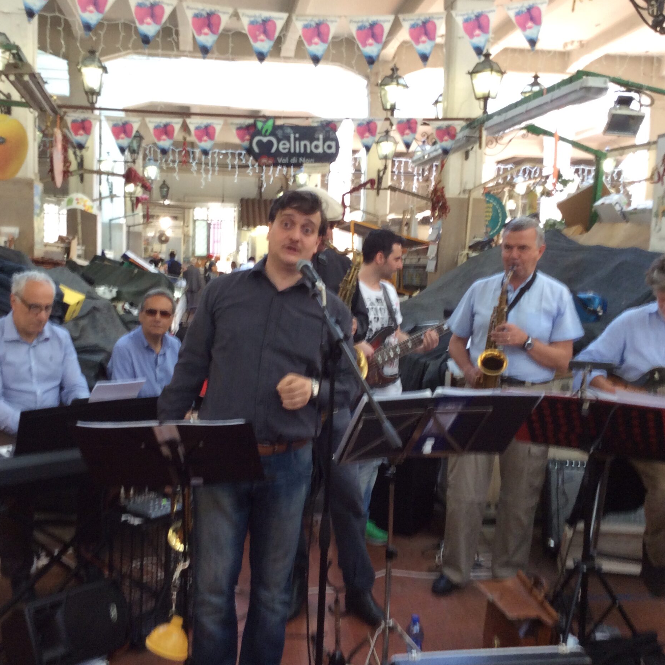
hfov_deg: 41.8
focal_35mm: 40
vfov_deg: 41.9
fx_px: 869
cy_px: 334
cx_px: 294
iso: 64
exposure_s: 1/24
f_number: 2.4
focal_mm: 3.3
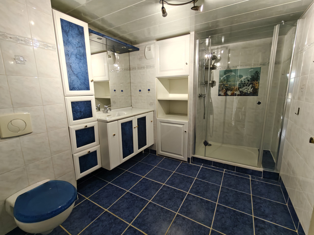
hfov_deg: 94.5
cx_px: 157
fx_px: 145
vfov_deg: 78.1
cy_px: 118
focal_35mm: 16
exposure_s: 1/50
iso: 160
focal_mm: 1.68
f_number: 2.2
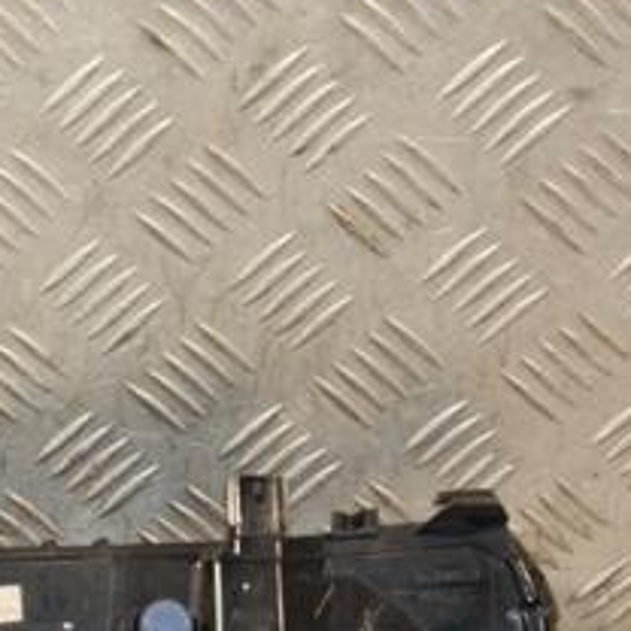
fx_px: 3032
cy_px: 473
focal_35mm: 147
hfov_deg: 11.7
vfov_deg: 11.9
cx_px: -94
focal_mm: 40
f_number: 4.8
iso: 800
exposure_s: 1/160
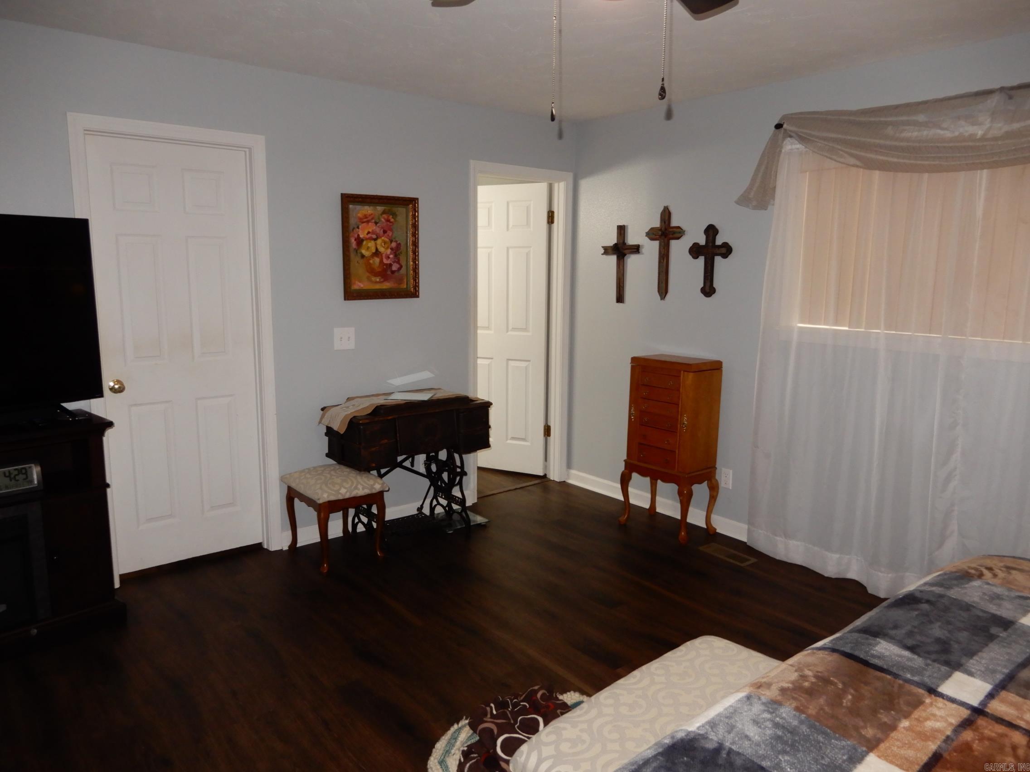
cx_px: 515
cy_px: 386
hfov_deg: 71.6
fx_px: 714
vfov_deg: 56.8
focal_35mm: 24
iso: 250
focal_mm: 4.3
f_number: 3.4
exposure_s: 1/30
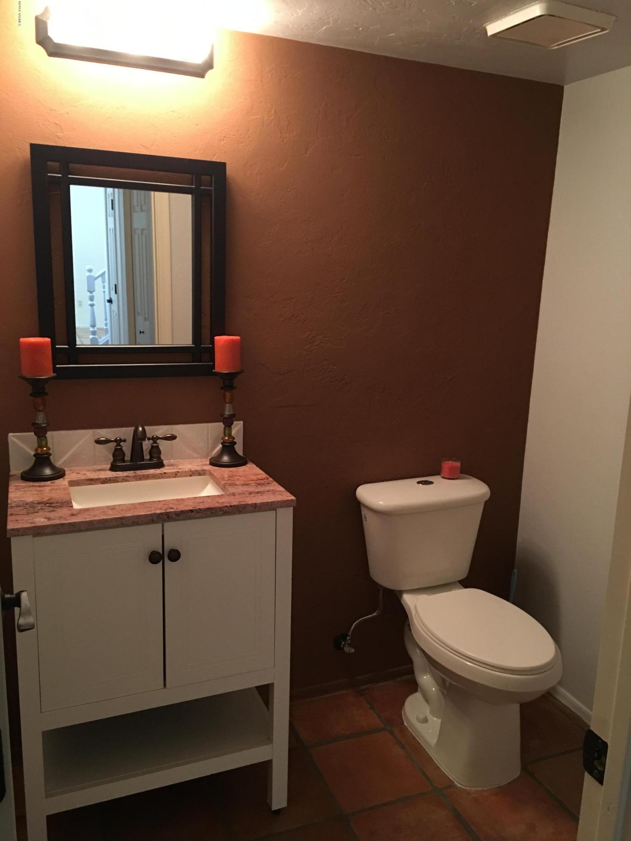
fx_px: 705
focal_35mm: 29
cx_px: 316
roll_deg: -2.1
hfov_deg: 48.2
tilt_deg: -12.4
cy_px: 420
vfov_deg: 61.7
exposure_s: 1/4
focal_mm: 4.15
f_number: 2.2
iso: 50
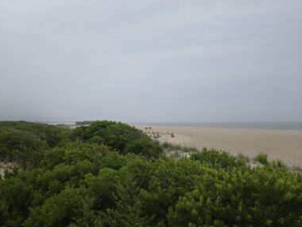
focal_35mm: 24
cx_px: 147
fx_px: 210
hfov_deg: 71.5
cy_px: 114
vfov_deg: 56.9
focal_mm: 5.4
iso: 25
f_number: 1.8
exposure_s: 1/1659
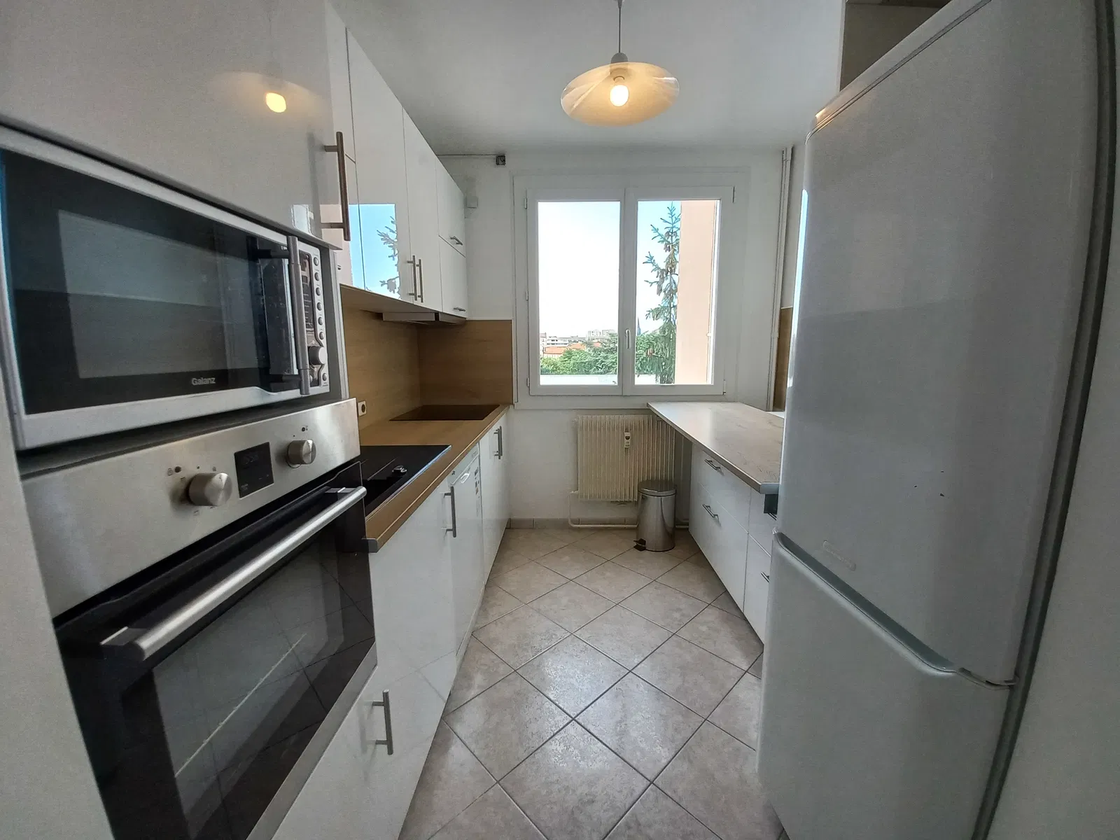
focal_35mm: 13
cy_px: 420
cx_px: 560
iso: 64
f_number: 2.2
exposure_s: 1/100
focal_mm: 1.42
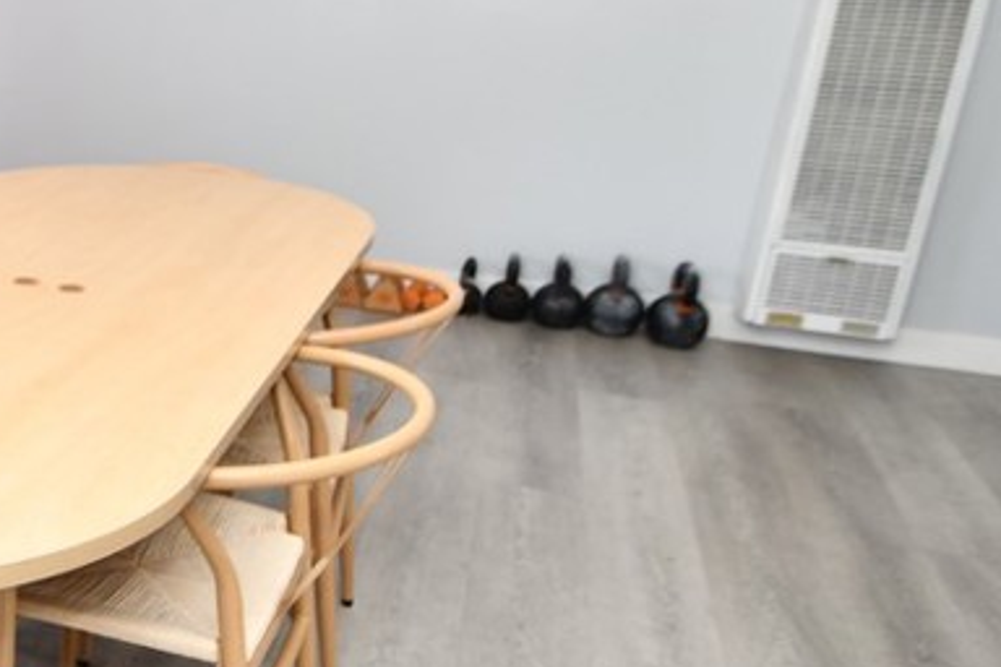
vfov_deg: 33.4
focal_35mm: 40
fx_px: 1112
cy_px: 363
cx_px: -42
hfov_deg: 41.0
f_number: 4.5
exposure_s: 1/80
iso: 200
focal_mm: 10
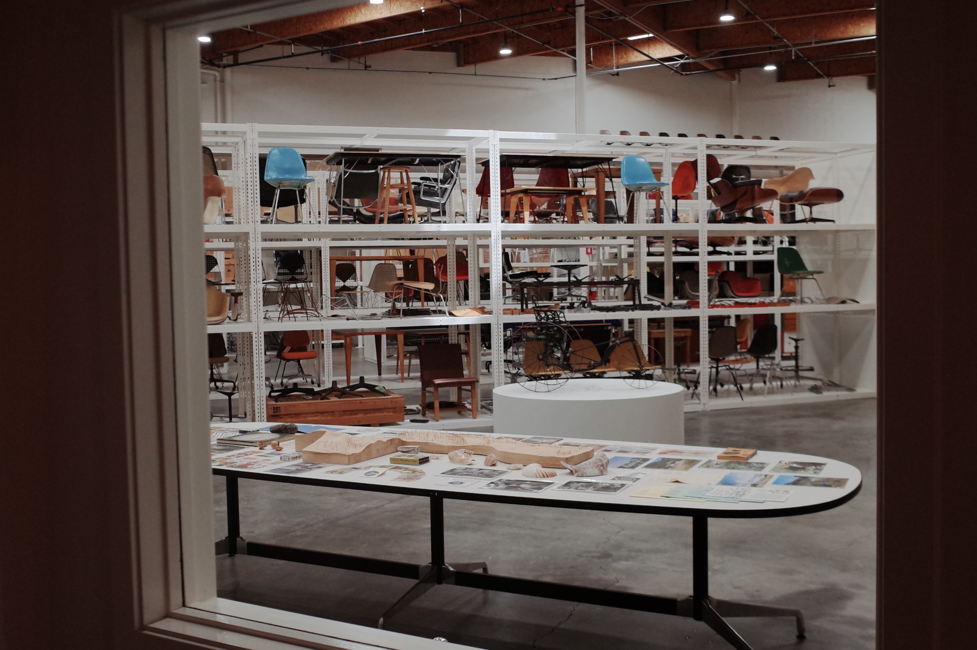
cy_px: 325
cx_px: 488
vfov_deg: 37.8
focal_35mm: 35
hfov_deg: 54.5
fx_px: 949
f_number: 2.8
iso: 400
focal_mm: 18.3
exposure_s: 1/180
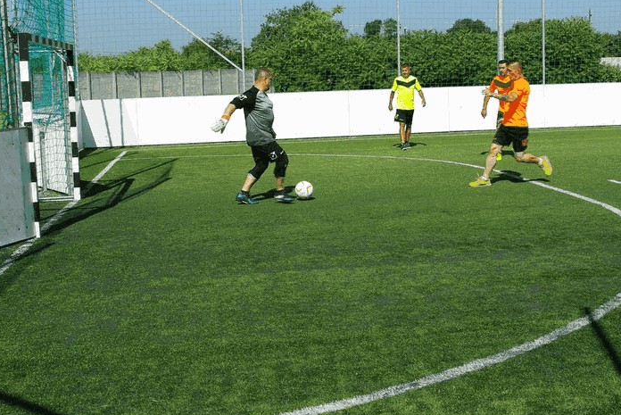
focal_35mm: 53
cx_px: 393
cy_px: 158
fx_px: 915
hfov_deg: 37.2
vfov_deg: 25.5
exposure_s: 1/250
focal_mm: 24.38
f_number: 9.5
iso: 100
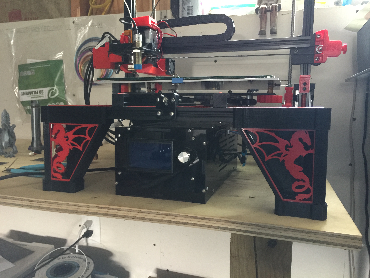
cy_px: 139
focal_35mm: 29
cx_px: 185
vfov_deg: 48.2
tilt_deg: -5.8
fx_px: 310
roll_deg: -1.7
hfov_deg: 61.7
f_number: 2.2
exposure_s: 1/10
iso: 100
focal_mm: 4.15
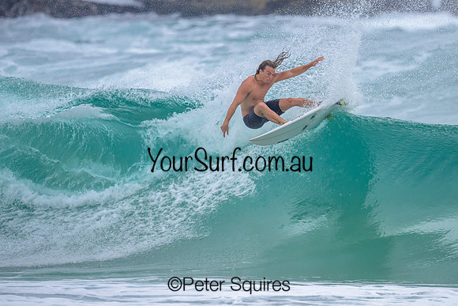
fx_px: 13997
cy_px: 158
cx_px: 310
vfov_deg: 1.3
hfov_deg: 1.9
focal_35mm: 1100
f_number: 6.3
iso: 560
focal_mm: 800
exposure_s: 1/2000
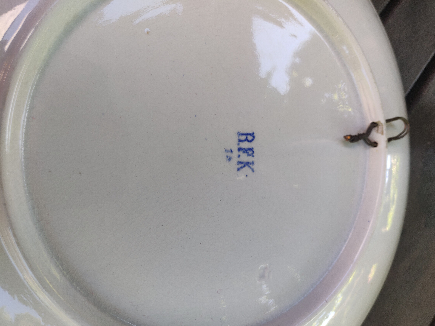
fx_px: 314
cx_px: 218
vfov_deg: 54.9
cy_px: 163
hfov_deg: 69.4
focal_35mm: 25
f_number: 1.7
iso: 160
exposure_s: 1/100
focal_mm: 4.25
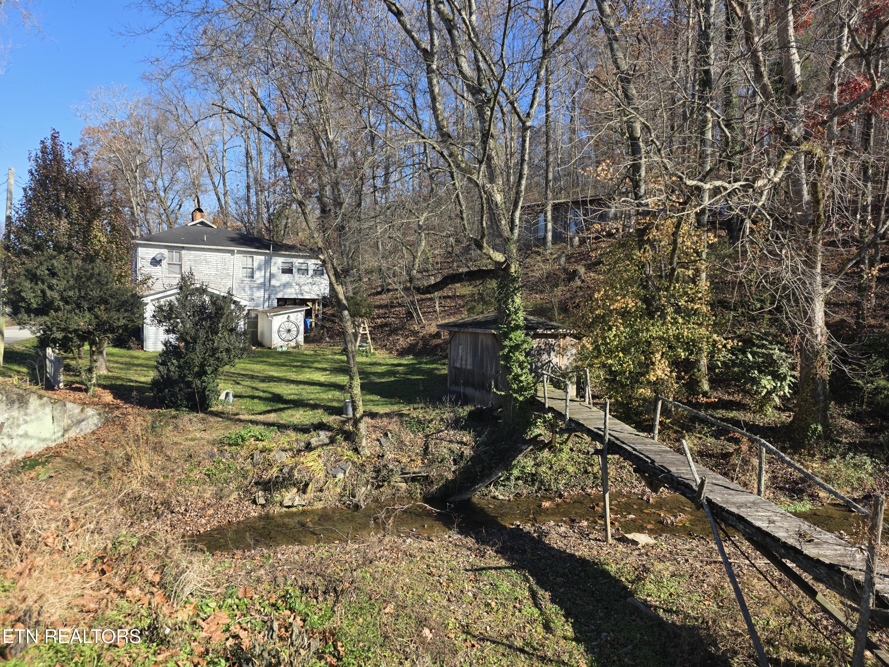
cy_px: 334
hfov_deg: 73.9
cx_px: 444
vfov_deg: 58.9
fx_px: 591
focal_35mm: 23
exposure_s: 1/2456
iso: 80
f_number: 1.7
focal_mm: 6.3
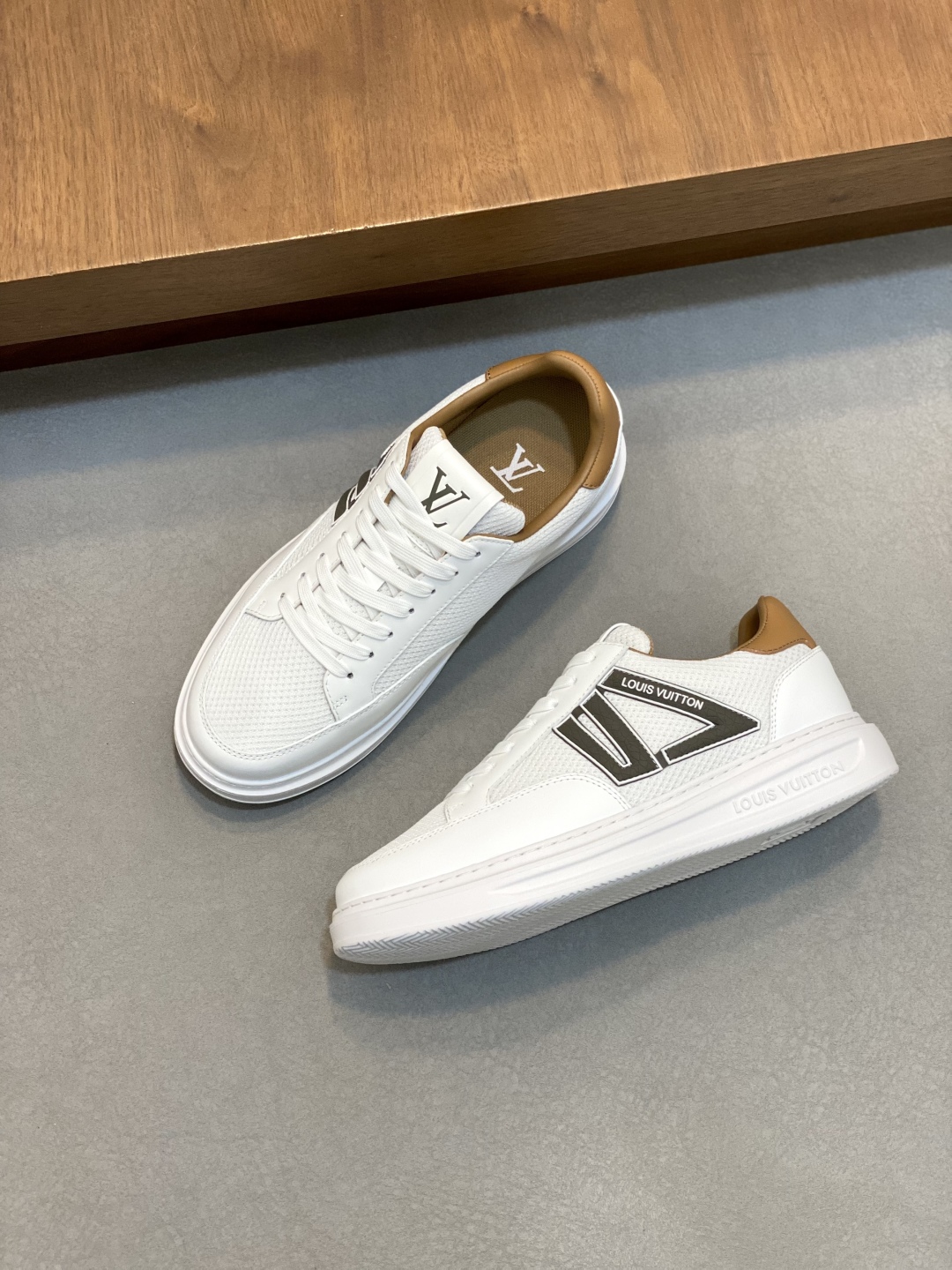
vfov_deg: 36.8
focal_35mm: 52
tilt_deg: -72.8
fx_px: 1907
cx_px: 476
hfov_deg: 28.0
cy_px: 635
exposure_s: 1/100
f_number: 2
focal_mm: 6
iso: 100
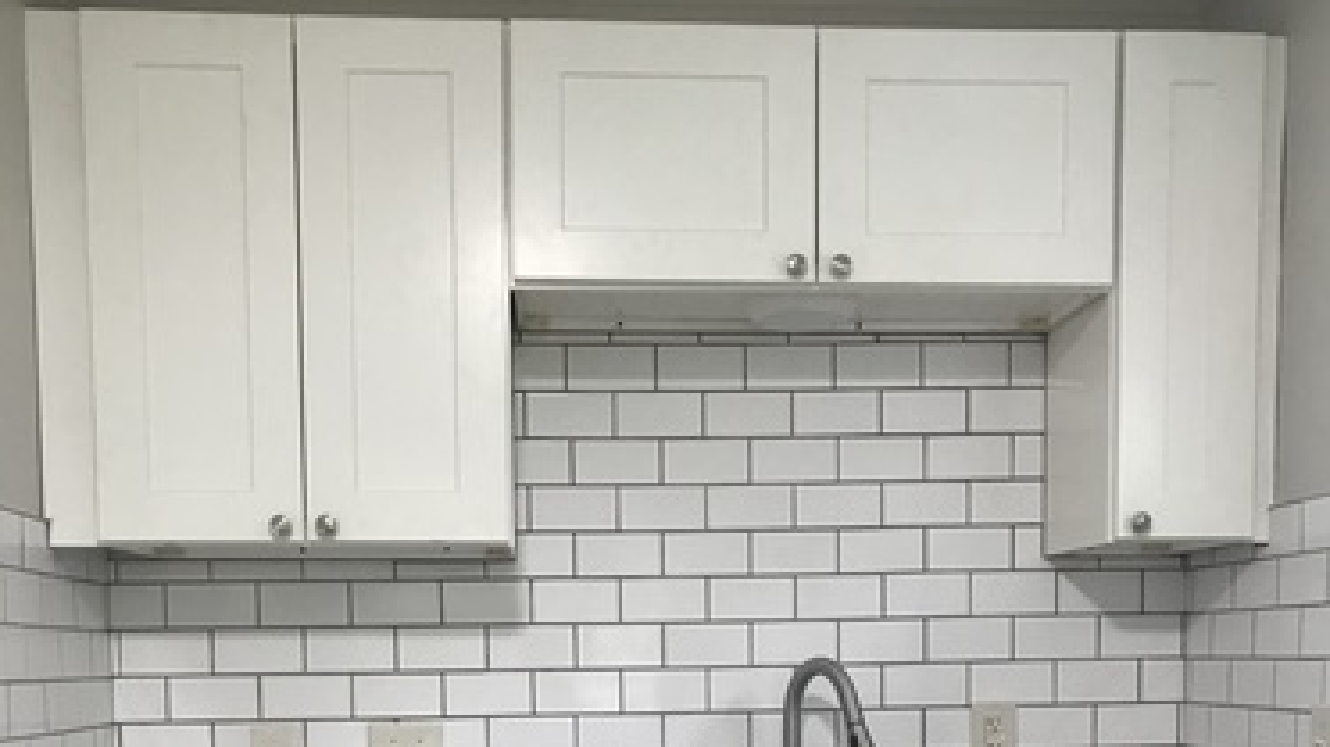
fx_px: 1446
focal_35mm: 41
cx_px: 667
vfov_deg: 27.2
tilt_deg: -3.9
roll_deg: +0.3
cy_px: 768
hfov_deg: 49.4
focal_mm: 3.99
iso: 40
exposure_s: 1/20
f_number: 1.8
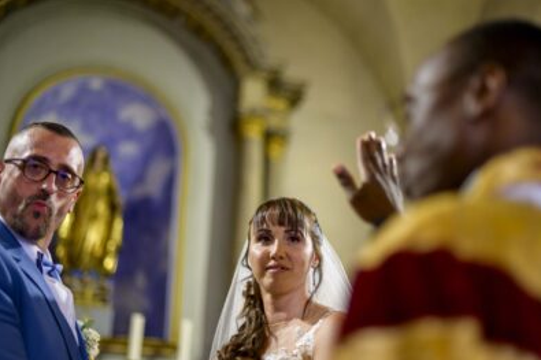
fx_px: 856
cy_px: 182
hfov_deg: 35.0
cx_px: 299
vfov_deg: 23.8
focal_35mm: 57
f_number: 1.4
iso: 200
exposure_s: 1/80
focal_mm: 50
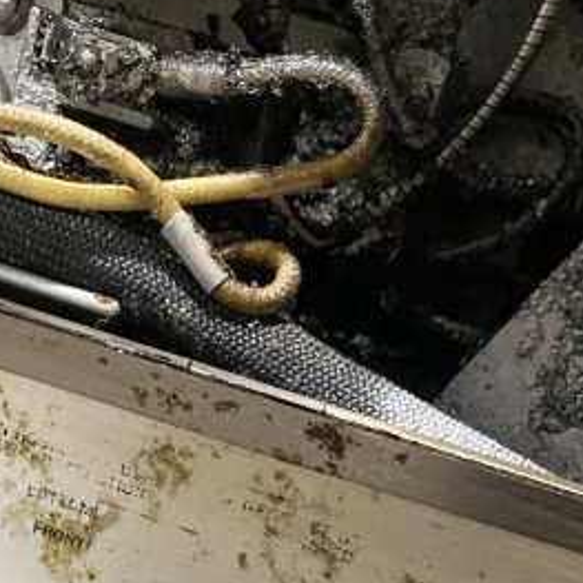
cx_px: 160
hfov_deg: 24.1
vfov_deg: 20.8
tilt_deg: -24.6
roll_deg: -15.5
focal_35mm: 71
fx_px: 1353
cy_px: 866
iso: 400
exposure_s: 1/60
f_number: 1.8
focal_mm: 4.25
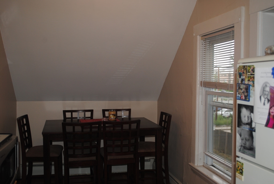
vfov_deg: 32.0
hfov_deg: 46.3
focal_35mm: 42
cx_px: 137
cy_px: 92
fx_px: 320
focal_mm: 28
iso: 200
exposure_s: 1/60
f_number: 4.5
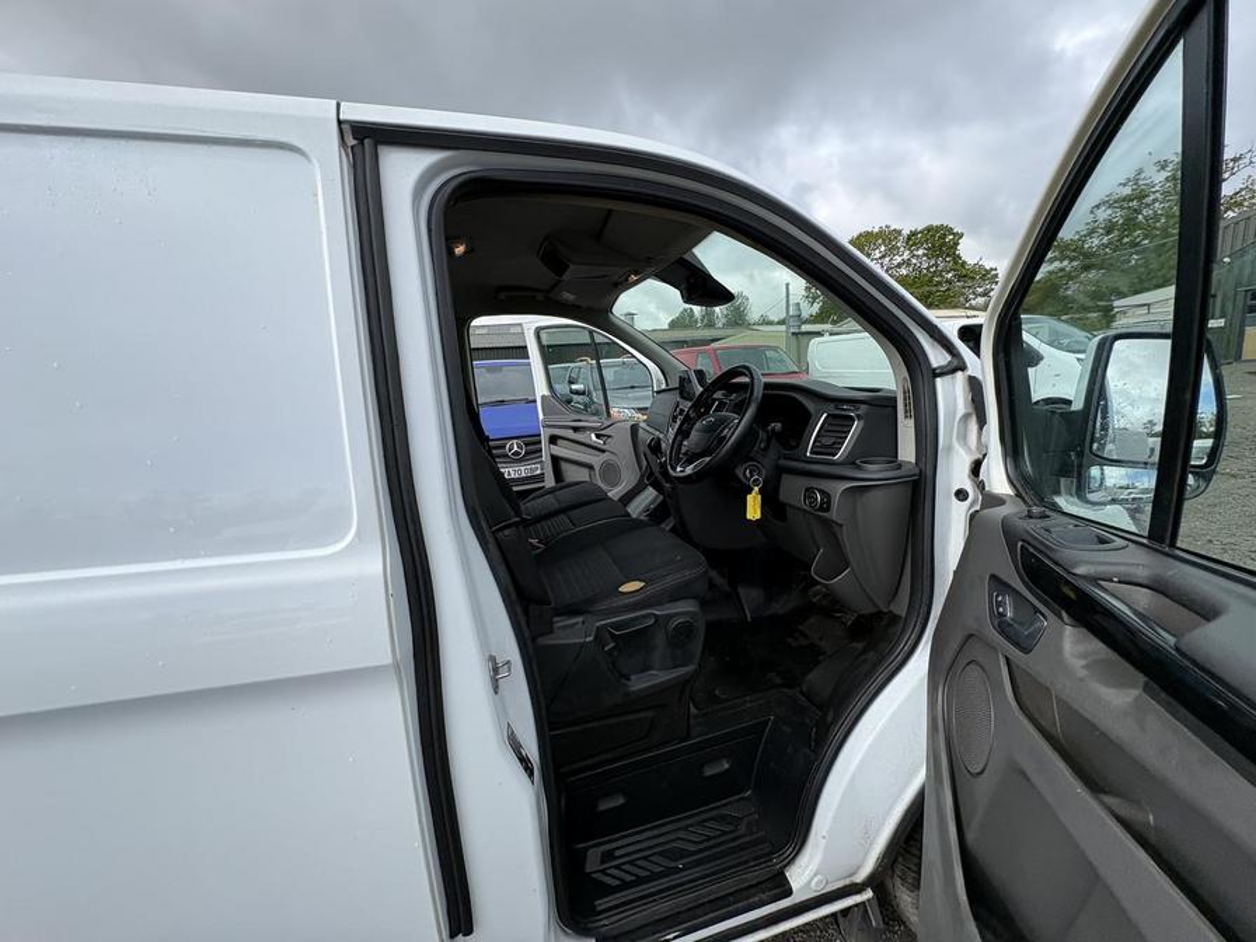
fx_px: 508
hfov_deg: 102.1
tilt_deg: -11.8
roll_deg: -0.3
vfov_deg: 85.7
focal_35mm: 14
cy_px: 471
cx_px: 628
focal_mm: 2.22
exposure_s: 1/573
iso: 50
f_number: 2.2
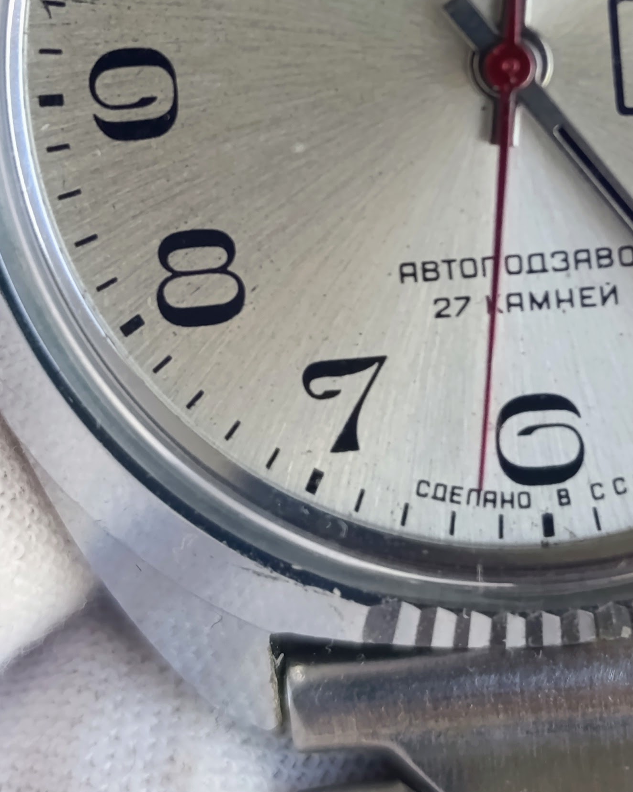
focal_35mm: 111
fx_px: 2600
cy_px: 82
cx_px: 482
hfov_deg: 13.8
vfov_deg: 17.1
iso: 250
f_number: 1.6
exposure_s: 1/120
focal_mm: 6.14
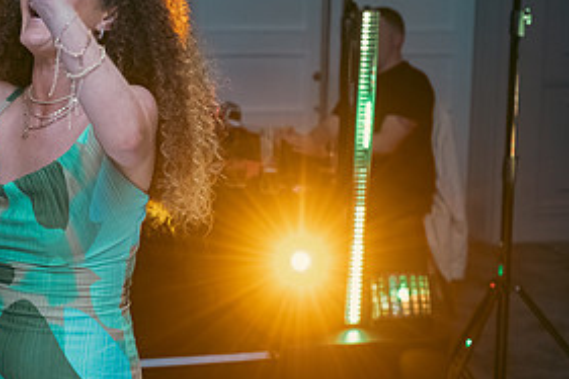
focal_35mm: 93
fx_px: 1469
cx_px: 73
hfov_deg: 21.5
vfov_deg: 14.6
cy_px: 78
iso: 800
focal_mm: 45
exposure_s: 1/160
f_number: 3.5
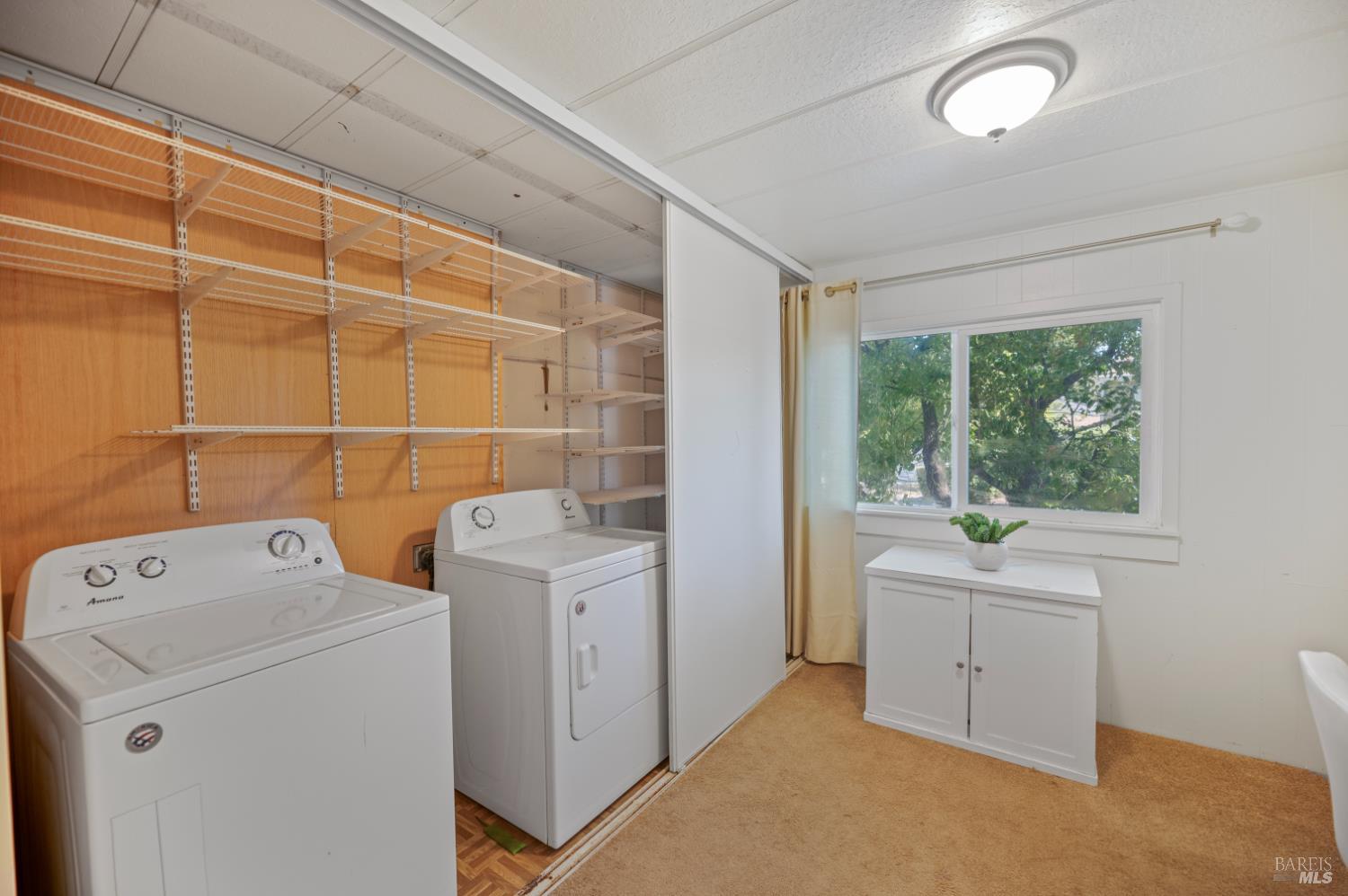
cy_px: 448
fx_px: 524
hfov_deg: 104.3
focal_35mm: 14
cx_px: 674
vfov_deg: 81.1
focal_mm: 14
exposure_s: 1/6
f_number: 4
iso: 400
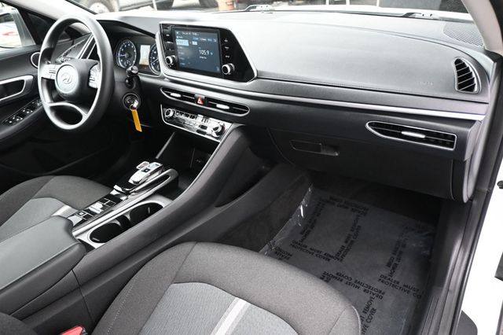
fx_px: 367
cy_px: 168
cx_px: 252
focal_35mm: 26
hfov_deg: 68.9
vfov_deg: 49.1
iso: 1400
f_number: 3.5
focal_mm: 17.5
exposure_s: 1/125
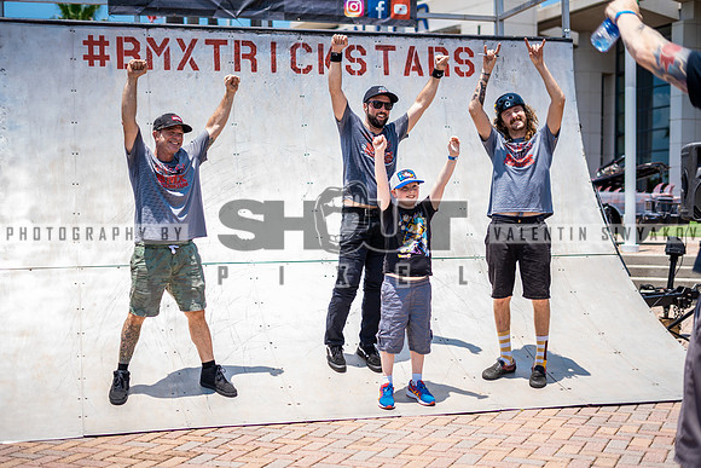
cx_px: 350
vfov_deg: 27.0
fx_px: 974
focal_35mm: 50
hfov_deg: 39.6
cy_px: 234
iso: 125
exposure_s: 1/2000
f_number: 1.8
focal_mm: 50
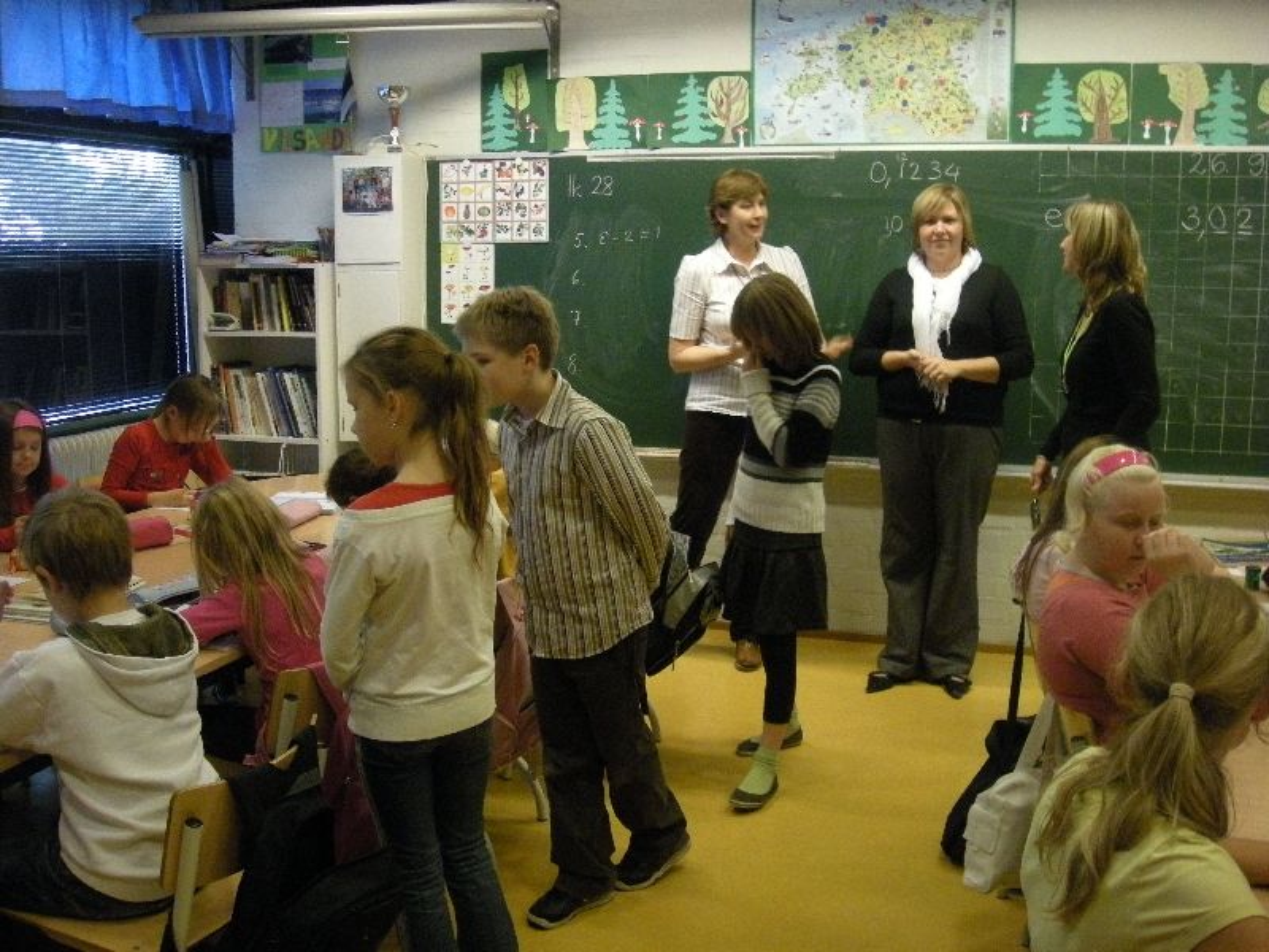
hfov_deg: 52.6
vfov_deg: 40.7
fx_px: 1283
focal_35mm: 35
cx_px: 634
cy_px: 476
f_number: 2.8
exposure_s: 1/42.3
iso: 400
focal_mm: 5.7
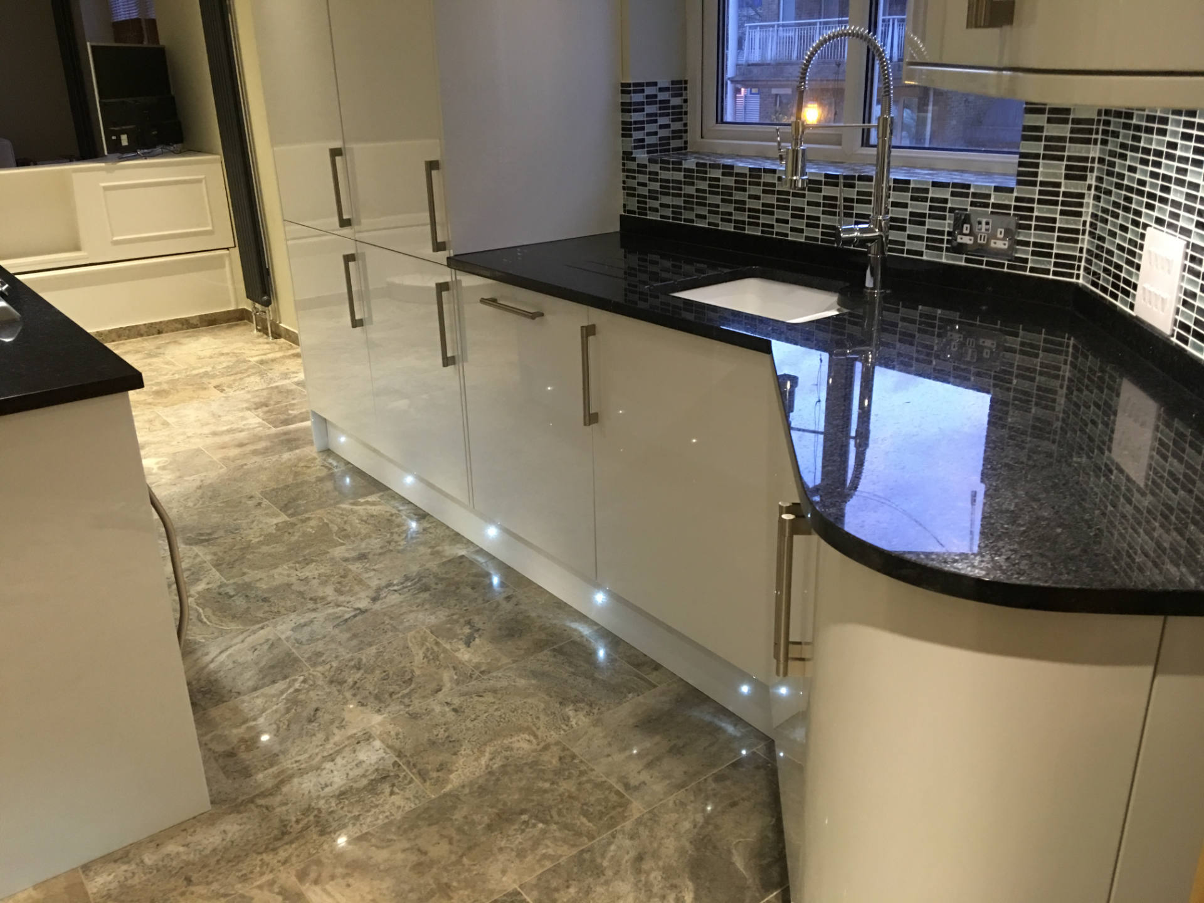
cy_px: 452
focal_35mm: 29
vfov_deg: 48.2
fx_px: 1009
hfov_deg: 61.7
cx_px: 602
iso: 80
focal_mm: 4.2
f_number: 2.2
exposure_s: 1/10
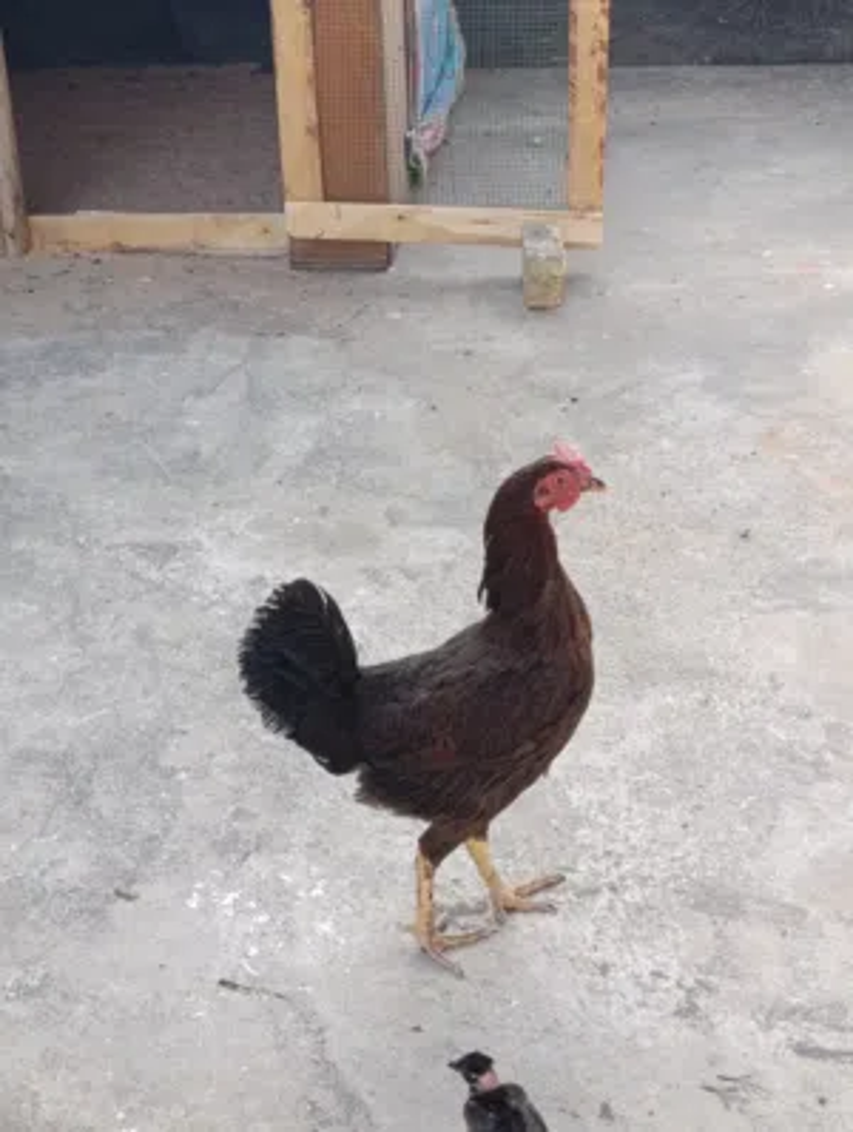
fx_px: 1736
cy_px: 566
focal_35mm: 53
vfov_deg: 36.1
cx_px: 426
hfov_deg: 27.6
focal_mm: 6.11
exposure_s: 1/120
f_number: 1.65
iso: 127
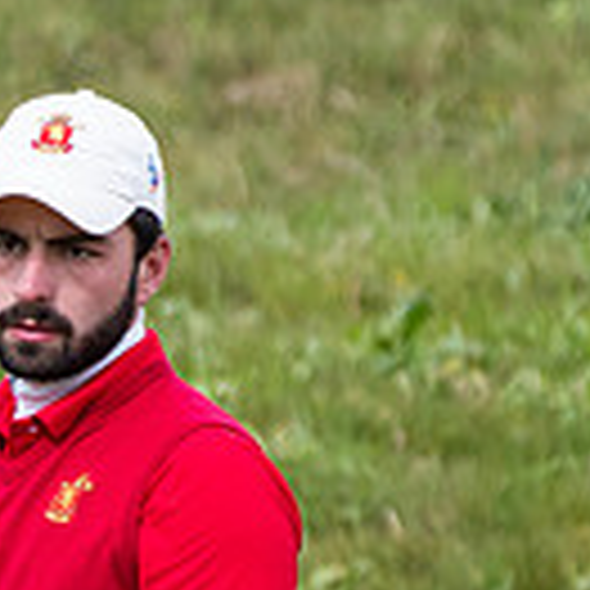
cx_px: -640
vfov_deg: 0.9
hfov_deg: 0.9
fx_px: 38181
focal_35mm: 1980
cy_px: 750
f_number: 5.6
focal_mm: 350
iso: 1000
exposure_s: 1/1600
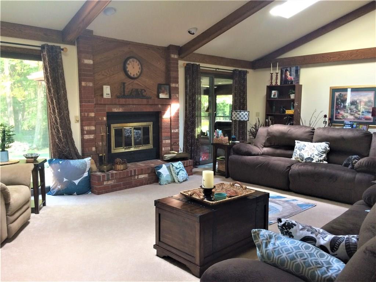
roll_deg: -0.4
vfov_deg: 48.2
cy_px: 141
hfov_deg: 61.7
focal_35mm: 29
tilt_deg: -7.8
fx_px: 315
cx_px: 188
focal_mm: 4.15
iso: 125
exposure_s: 1/33
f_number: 2.2
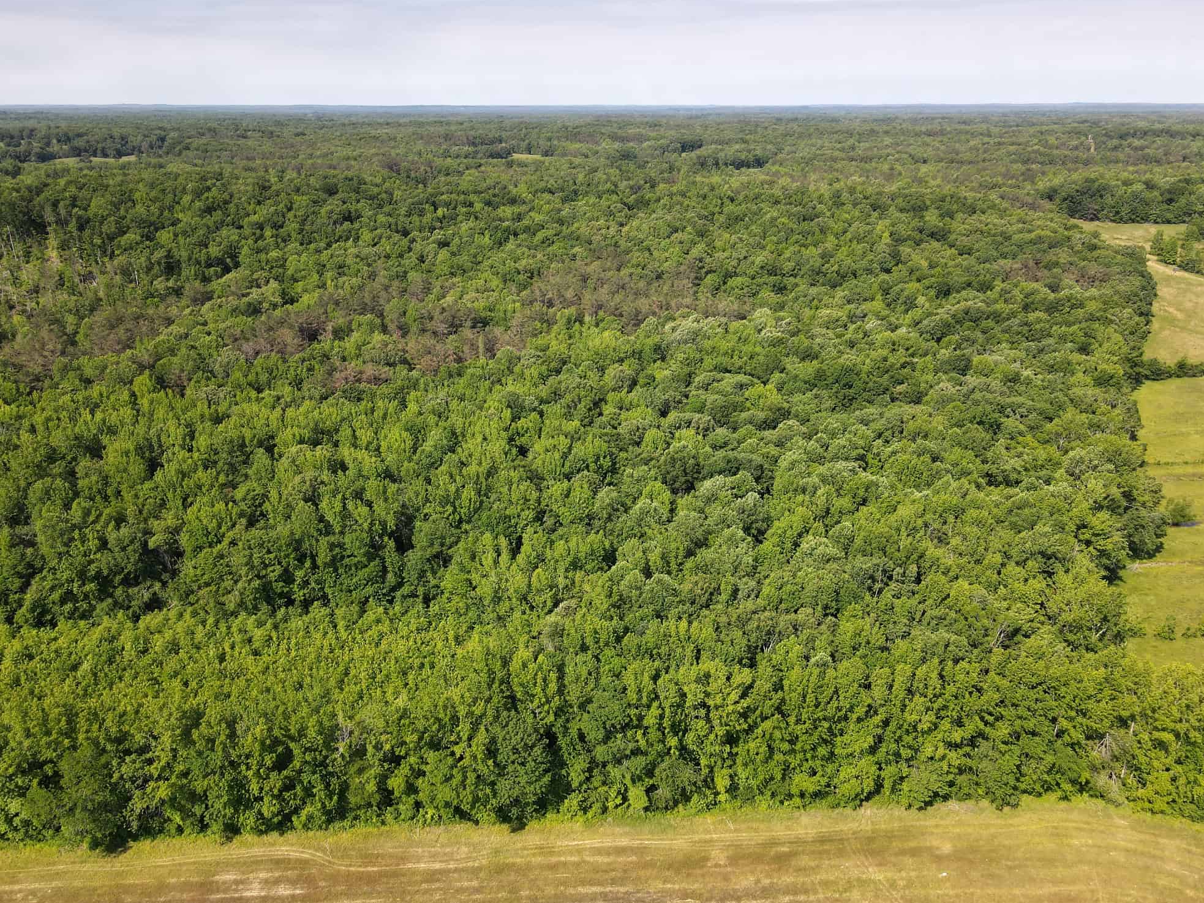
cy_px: 457
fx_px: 870
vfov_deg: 54.9
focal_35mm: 25
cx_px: 617
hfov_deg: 69.4
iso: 100
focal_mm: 4.5
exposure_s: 1/30
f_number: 2.8
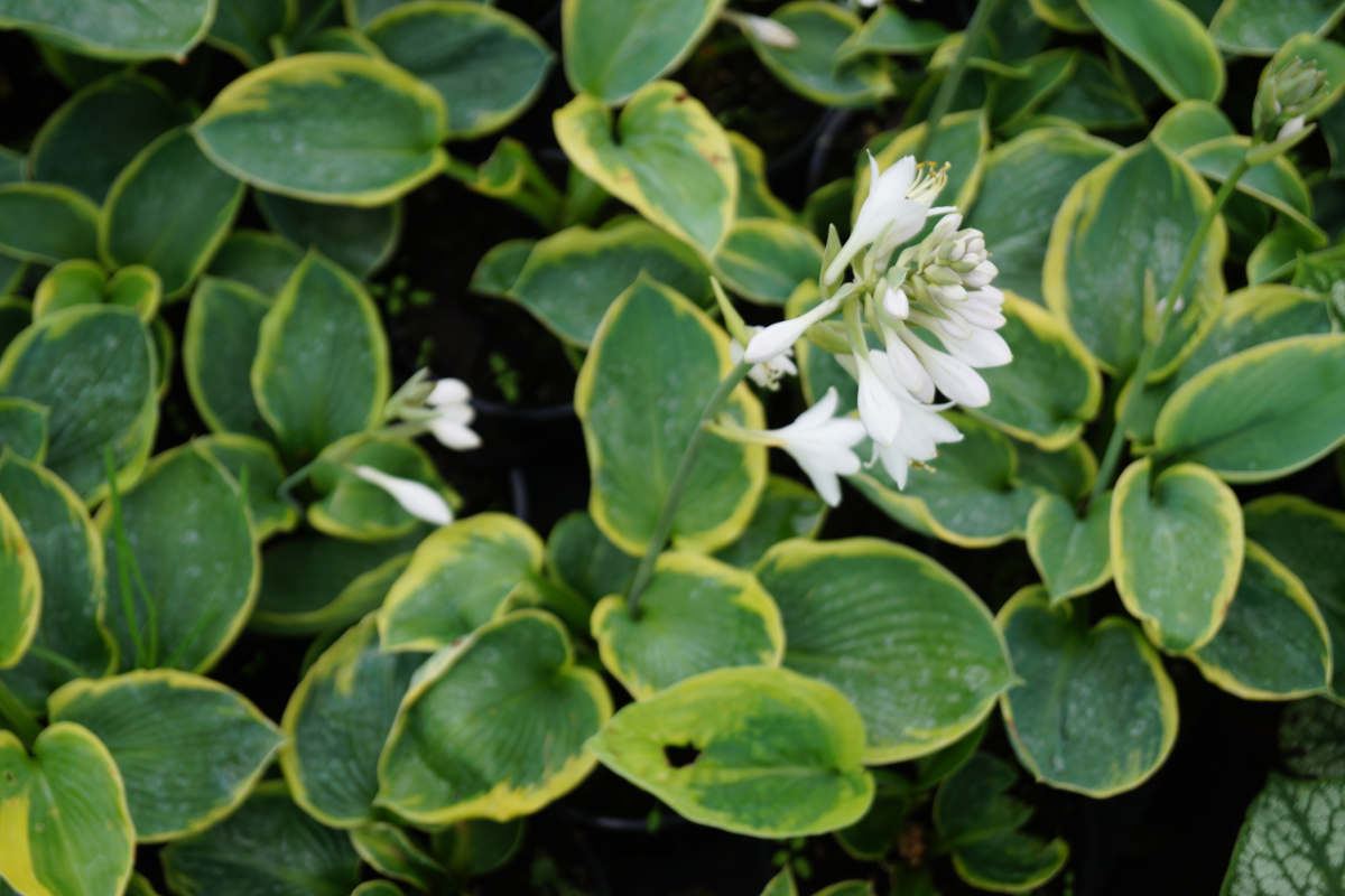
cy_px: 448
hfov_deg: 27.0
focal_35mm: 75
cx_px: 672
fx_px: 2802
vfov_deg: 18.2
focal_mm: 50
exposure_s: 1/80
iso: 100
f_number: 5.6
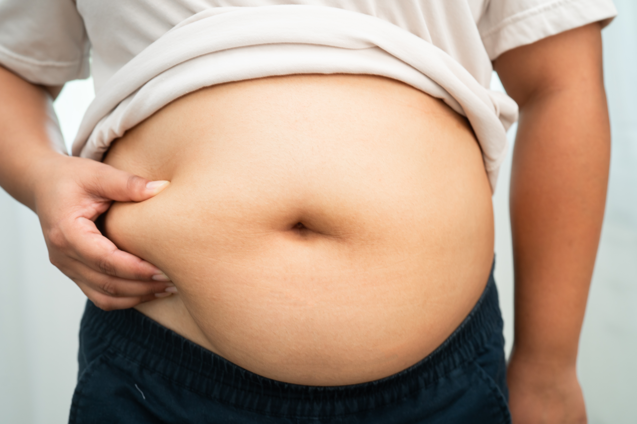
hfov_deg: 39.6
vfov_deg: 27.0
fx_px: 885
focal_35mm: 50
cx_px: 318
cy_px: 212
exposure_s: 1/80
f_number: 4
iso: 400
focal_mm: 50
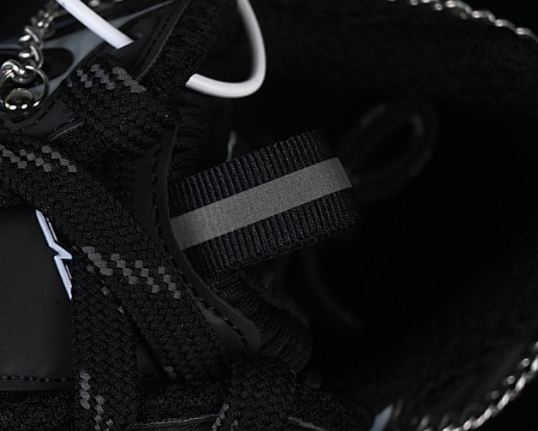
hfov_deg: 15.8
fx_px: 1928
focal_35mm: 121
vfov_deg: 12.8
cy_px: 256
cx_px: 88
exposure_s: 1/50
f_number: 6.3
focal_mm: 50
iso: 160
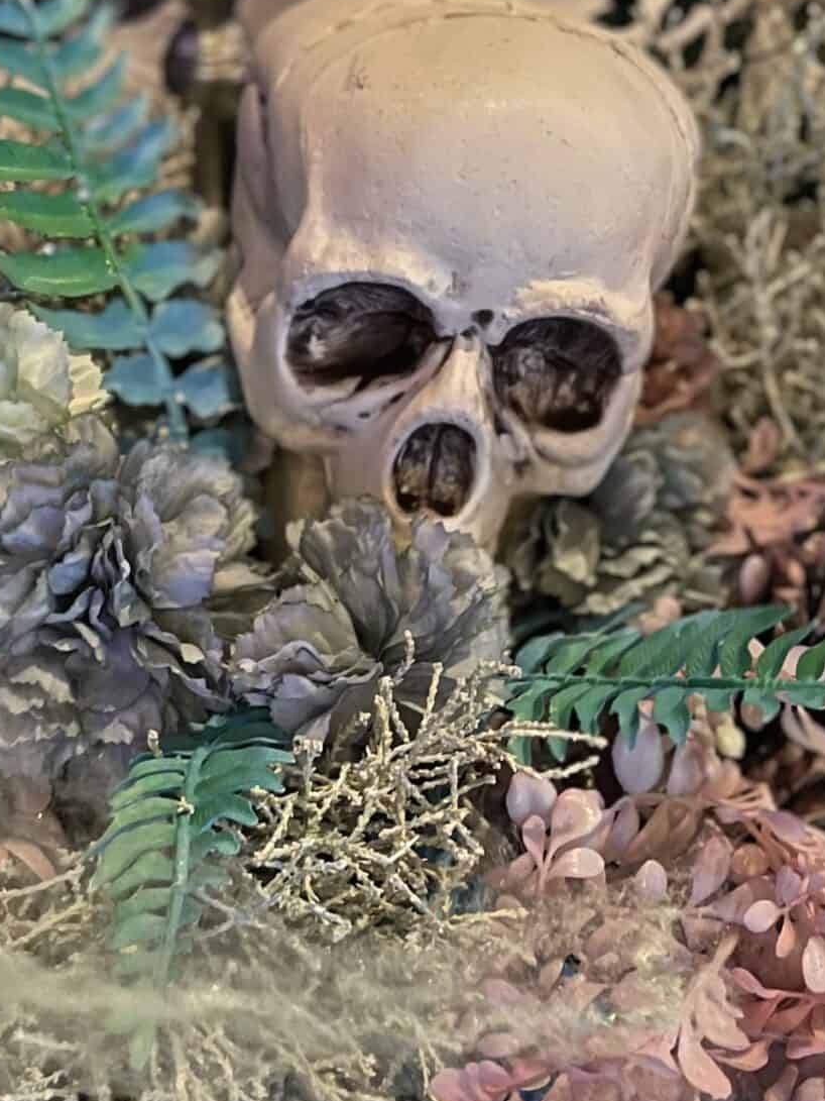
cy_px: 696
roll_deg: +1.5
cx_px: 347
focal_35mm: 61
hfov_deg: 24.0
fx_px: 1939
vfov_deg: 31.5
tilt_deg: -42.3
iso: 800
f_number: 1.6
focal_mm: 5.1
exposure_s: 1/17
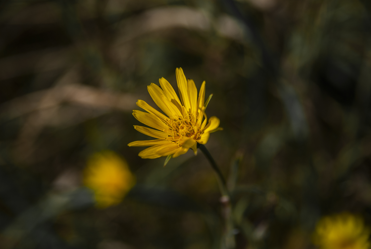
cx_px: 186
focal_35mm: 75
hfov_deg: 27.0
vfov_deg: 18.2
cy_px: 124
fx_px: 774
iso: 160
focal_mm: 50
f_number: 2.8
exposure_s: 1/2000
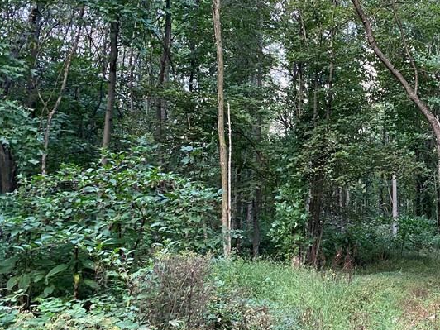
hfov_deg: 35.7
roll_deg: -0.3
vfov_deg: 29.1
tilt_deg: +6.4
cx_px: 402
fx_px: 636
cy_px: 180
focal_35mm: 50
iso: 200
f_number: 1.8
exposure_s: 1/60
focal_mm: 4.25
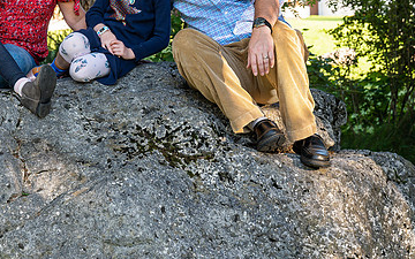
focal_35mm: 104
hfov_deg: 19.9
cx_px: 111
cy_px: 73
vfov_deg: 12.6
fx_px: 1176
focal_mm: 58
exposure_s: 1/125
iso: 200
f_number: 5.6
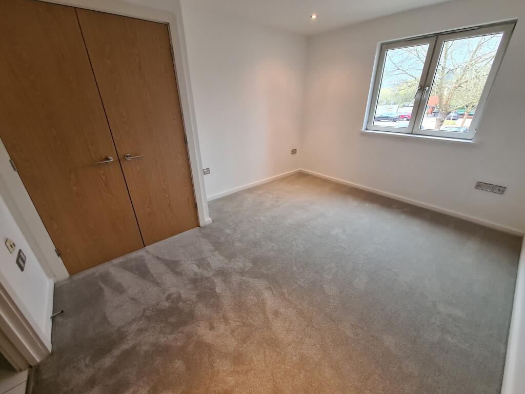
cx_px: 262
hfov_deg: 106.2
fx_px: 197
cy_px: 197
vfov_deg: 89.9
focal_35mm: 13
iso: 200
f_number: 2.2
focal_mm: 2.2
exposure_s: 1/50
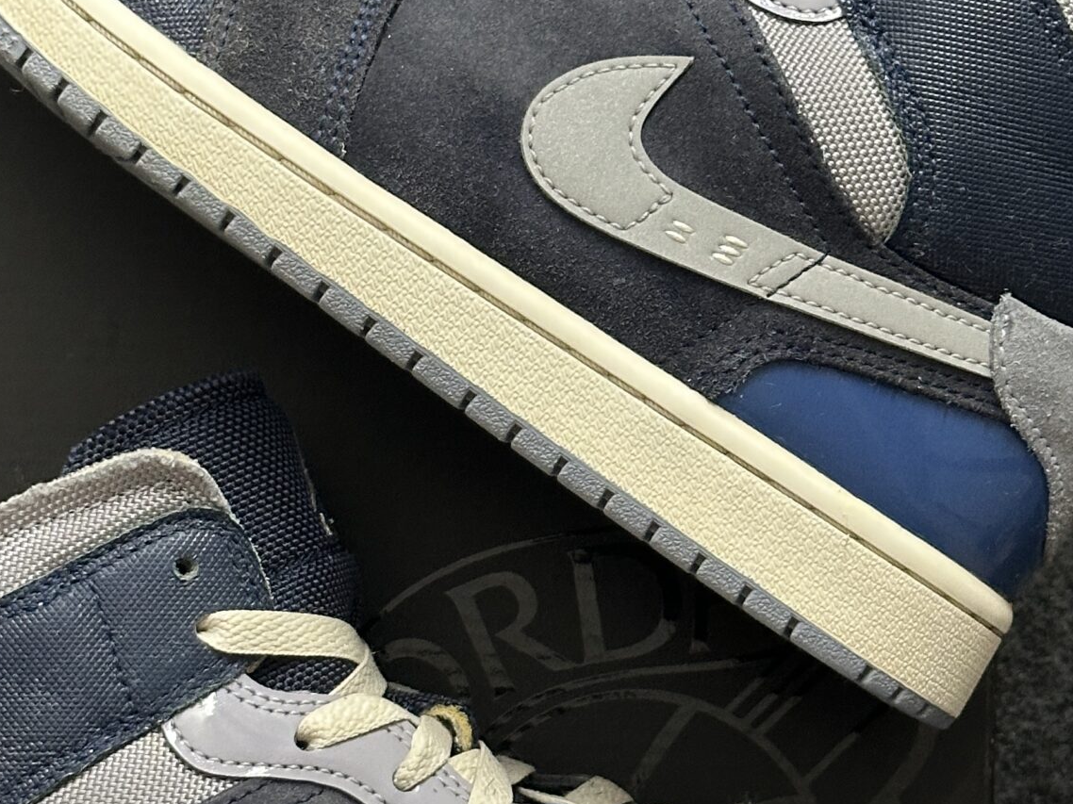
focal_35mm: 108
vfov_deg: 13.7
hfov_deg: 18.2
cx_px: 470
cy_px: 508
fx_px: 3347
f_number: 1.78
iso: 320
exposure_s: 1/34
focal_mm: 6.86
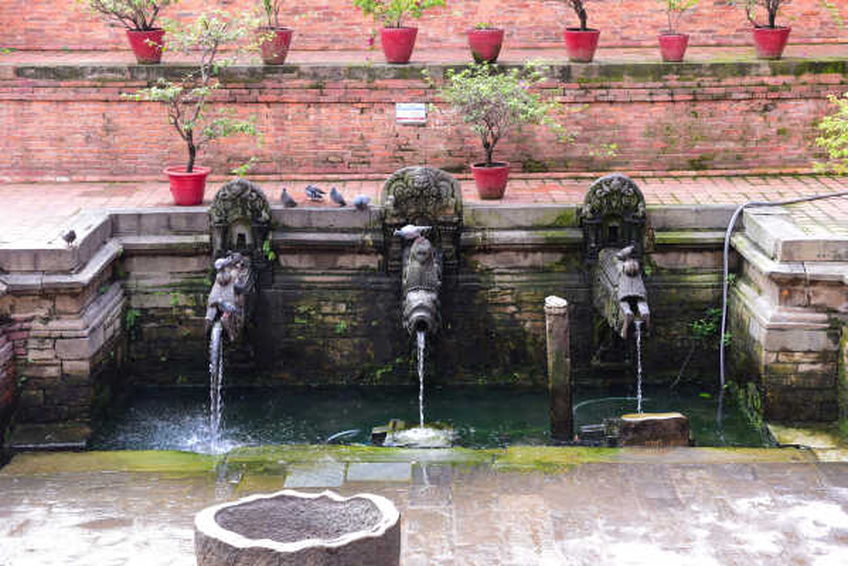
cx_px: 424
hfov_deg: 33.4
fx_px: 1414
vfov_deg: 22.6
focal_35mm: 60
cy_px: 283
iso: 500
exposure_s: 1/125
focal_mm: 60
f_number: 6.3
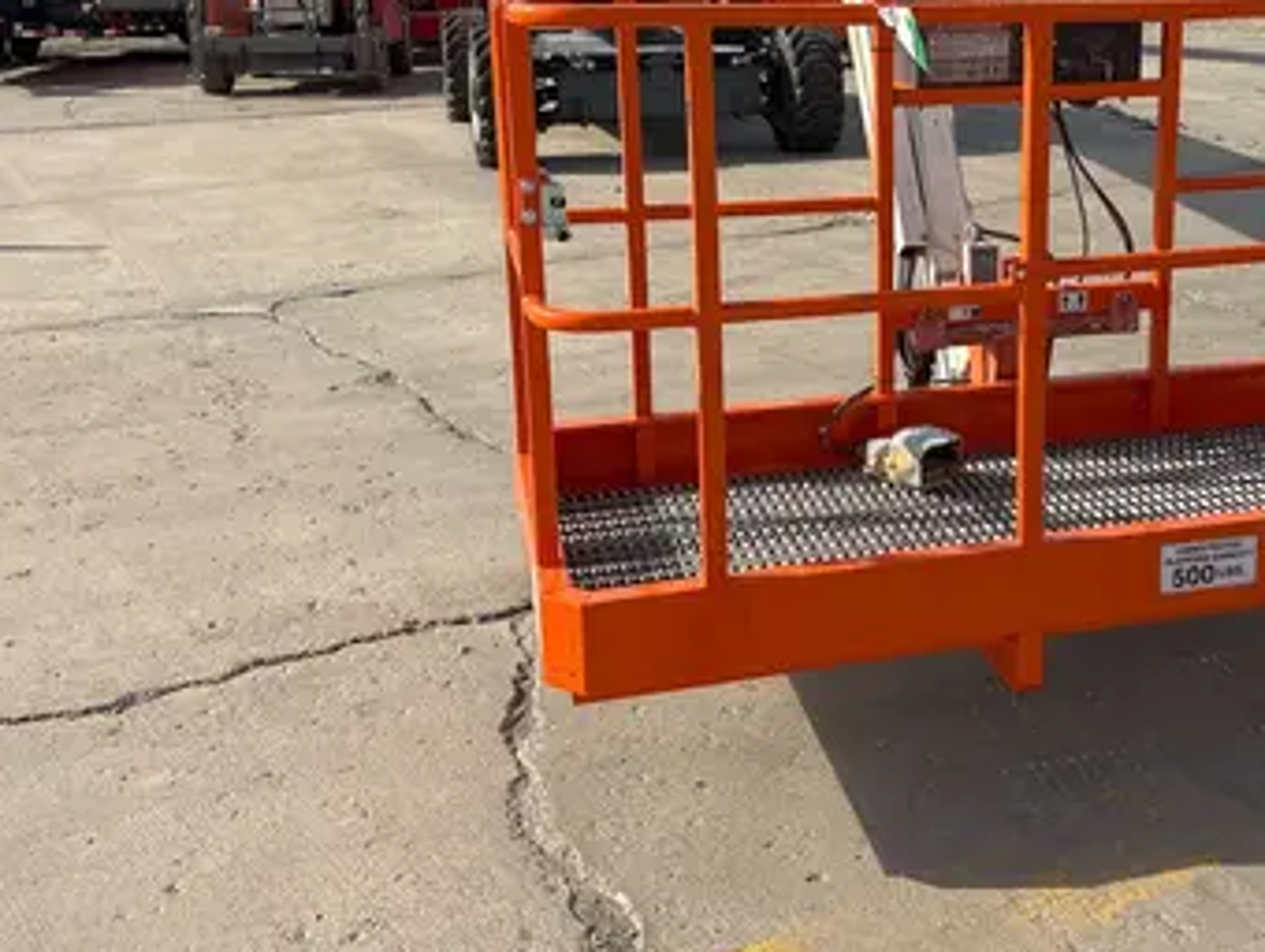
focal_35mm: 42
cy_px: 299
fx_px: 1537
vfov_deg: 34.0
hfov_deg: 43.4
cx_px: 934
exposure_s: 1/3106
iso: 50
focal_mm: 5.96
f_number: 1.6
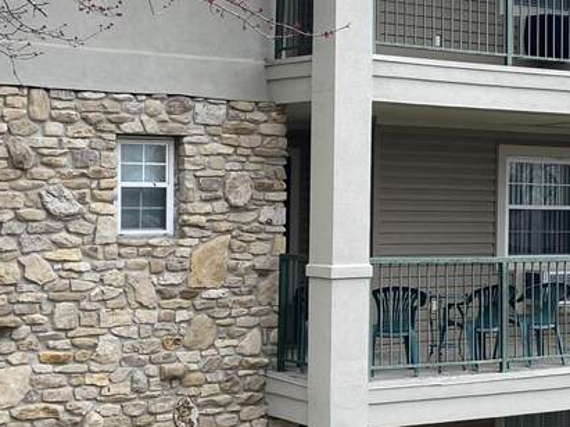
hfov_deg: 24.0
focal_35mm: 81
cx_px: 384
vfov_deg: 18.2
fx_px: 1333
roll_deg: -1.0
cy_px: 211
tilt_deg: +0.7
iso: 32
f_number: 1.8
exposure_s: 1/767
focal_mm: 4.25
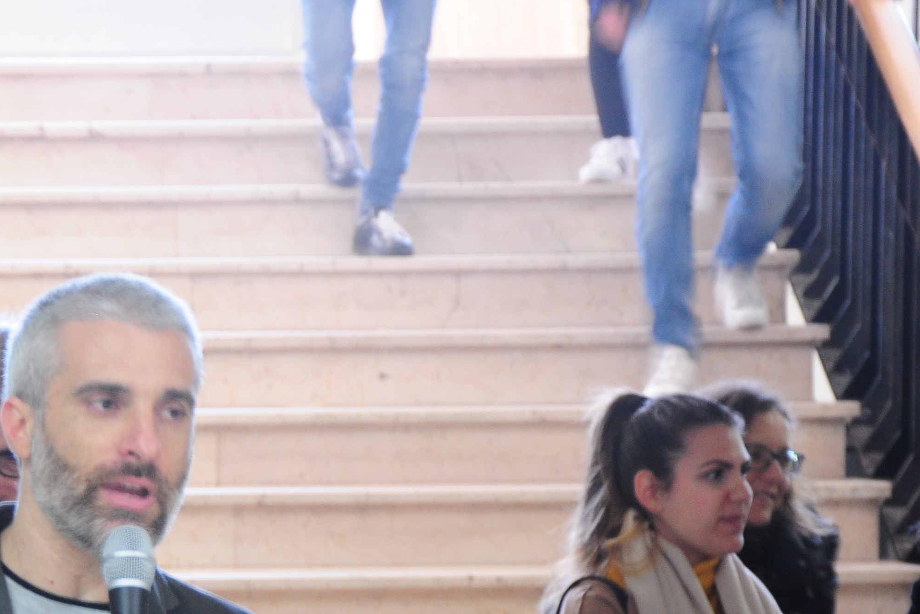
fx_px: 5776
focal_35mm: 226
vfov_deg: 6.1
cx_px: 61
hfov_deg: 9.1
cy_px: 527
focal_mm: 70
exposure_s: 1/8
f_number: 5.3
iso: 640
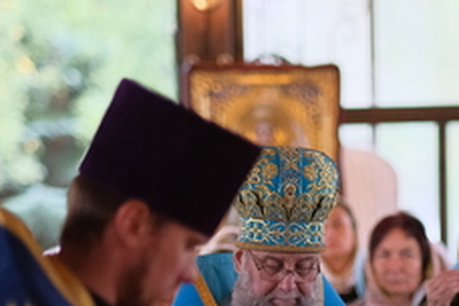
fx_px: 3009
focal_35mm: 236
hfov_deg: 8.7
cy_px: 287
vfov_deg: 5.8
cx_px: 364
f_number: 1.2
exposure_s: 1/640
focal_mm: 56
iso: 2000
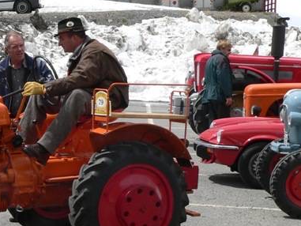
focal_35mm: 105
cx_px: -5
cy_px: 179
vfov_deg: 14.0
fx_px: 913
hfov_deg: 18.2
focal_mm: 8.3
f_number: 5.6
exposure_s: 1/500
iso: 80
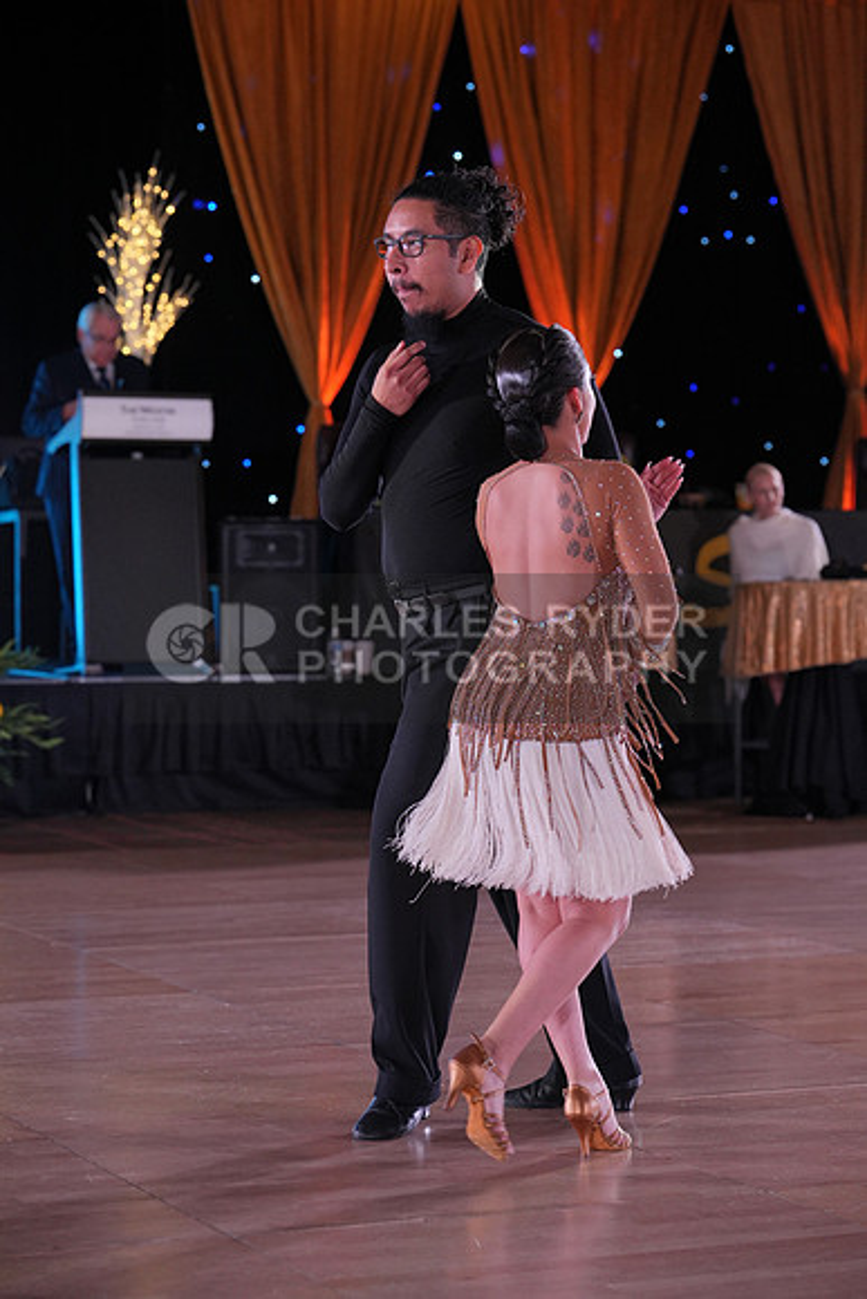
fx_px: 3249
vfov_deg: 22.6
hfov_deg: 15.2
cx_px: 434
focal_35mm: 90
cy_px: 650
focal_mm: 90
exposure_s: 1/400
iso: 1250
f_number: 4
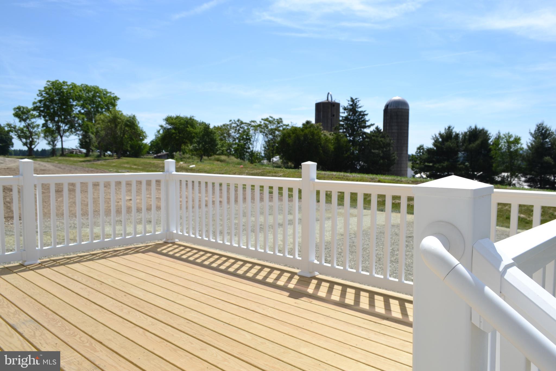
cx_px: 278
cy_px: 186
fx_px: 417
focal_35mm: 27
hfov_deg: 67.4
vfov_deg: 47.9
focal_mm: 18
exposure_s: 1/500
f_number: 8
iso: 200
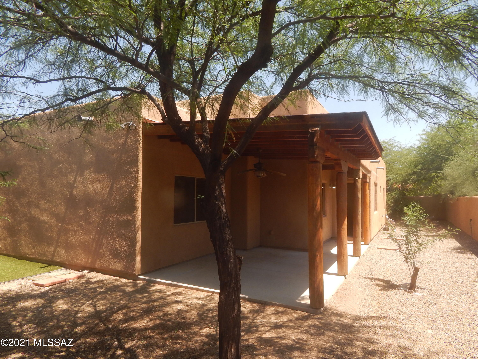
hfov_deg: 73.9
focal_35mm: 23
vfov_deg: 58.9
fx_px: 318
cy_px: 180
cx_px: 239
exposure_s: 1/640
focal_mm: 4
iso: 125
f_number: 3
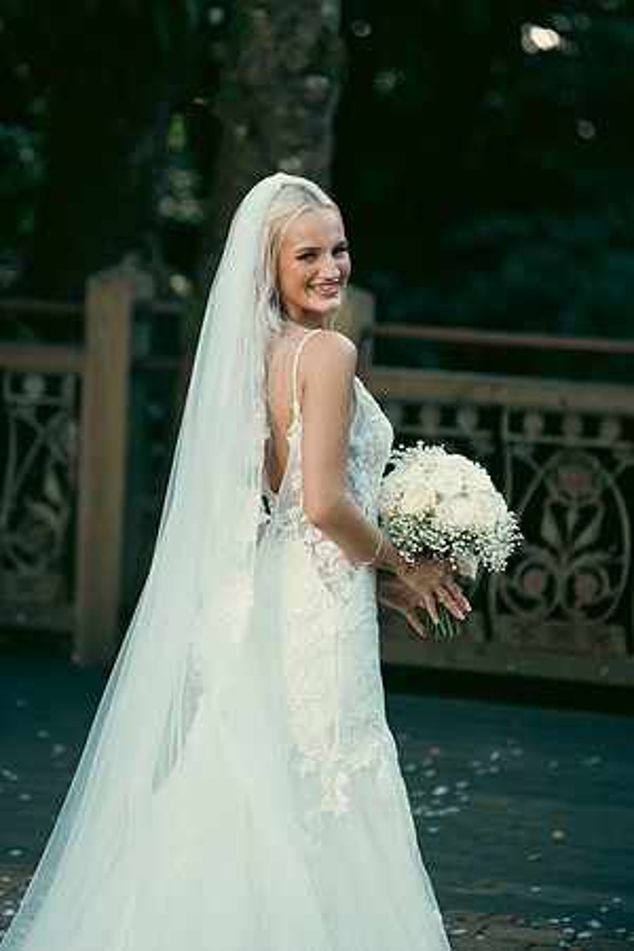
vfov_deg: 10.3
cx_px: 317
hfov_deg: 6.9
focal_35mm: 200
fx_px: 5283
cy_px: 476
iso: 160
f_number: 3.5
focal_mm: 200
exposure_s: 1/200
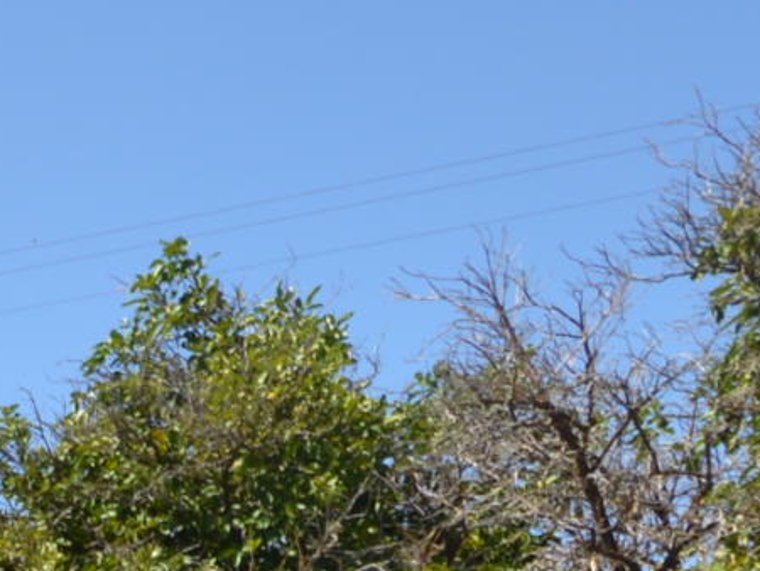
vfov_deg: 11.8
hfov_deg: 14.5
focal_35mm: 96
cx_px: -991
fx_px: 2109
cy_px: 1476
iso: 100
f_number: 7.1
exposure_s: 1/200
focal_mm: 10
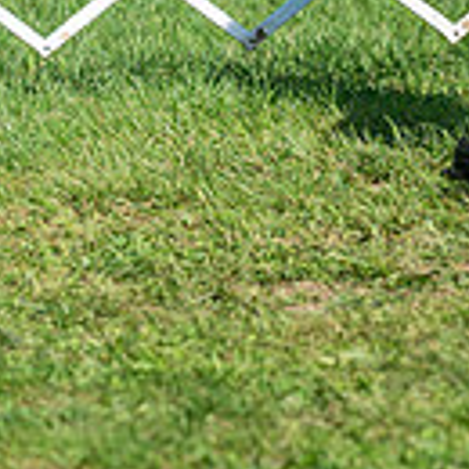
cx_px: 536
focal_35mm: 735
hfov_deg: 2.4
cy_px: -263
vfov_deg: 2.4
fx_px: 11266
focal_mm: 167
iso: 80
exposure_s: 1/1000
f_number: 4
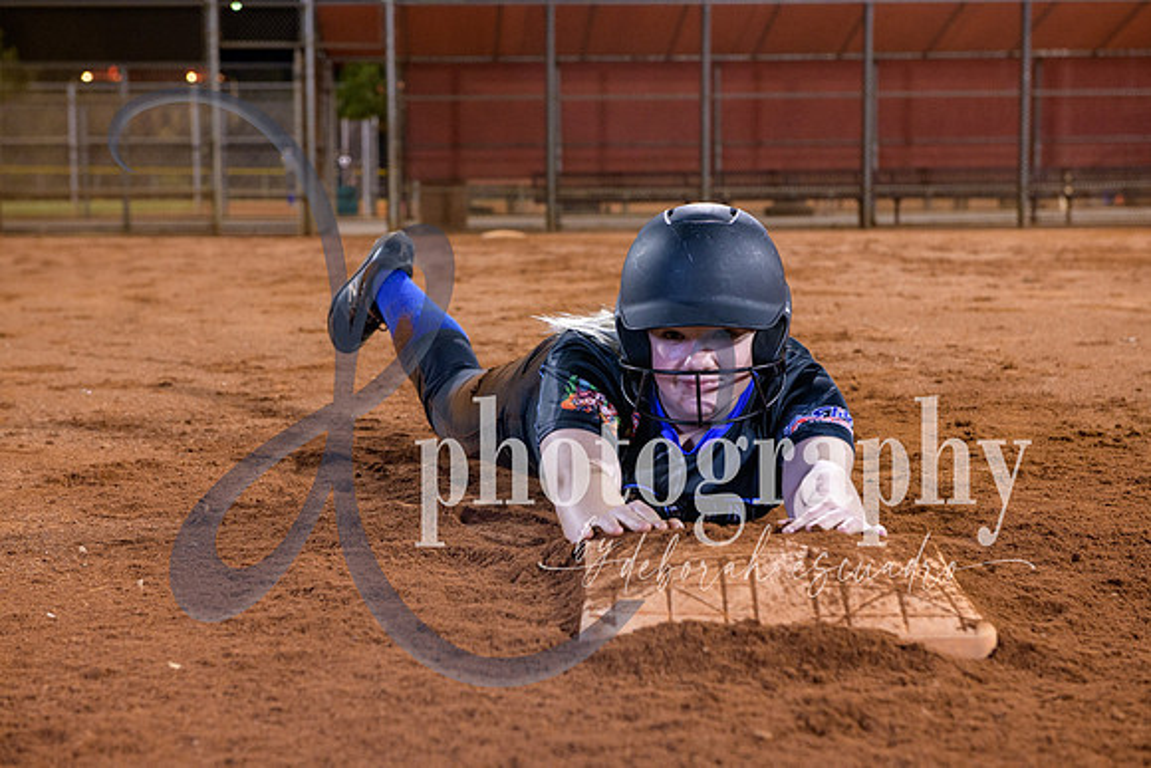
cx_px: 576
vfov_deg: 20.6
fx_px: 2111
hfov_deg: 30.5
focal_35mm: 66
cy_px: 384
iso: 2000
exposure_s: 1/80
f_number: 5
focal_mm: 66
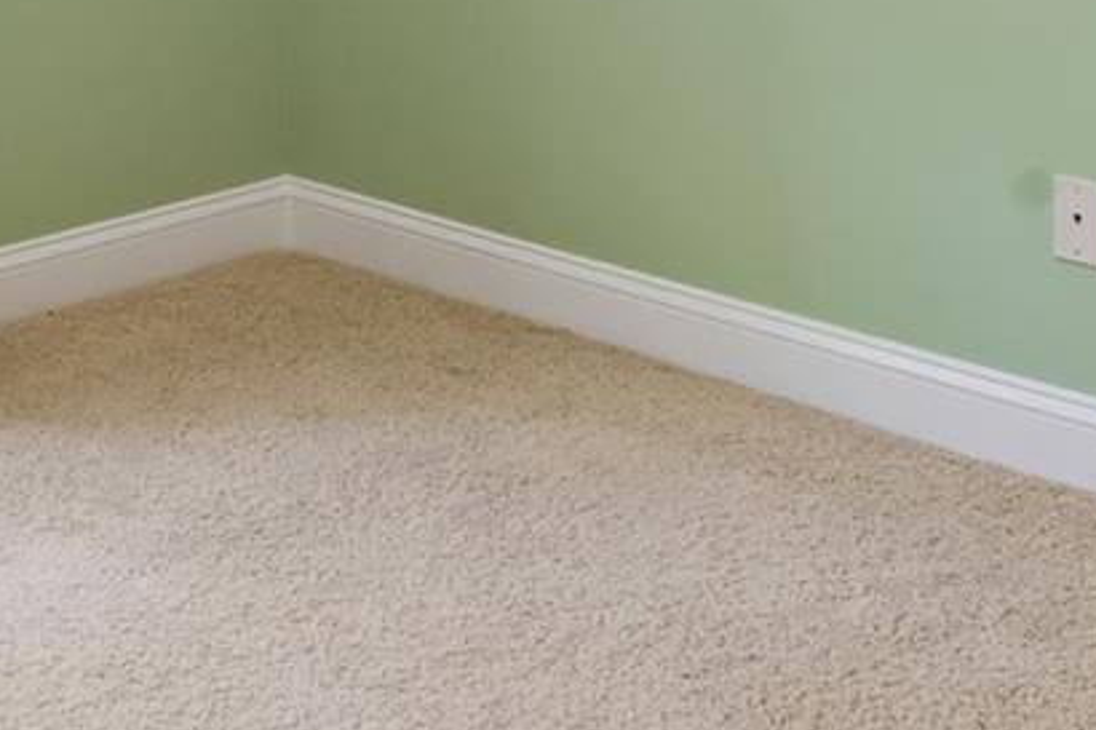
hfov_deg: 24.7
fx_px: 2450
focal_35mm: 80
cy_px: -397
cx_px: 190
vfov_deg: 15.5
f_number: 13
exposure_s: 1/3.33
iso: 400
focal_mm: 16.1
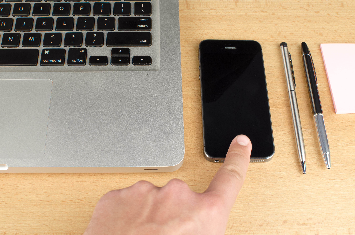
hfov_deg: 37.9
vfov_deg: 25.6
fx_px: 517
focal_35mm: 52
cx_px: 178
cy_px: 118
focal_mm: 35
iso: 250
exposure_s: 1
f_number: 13
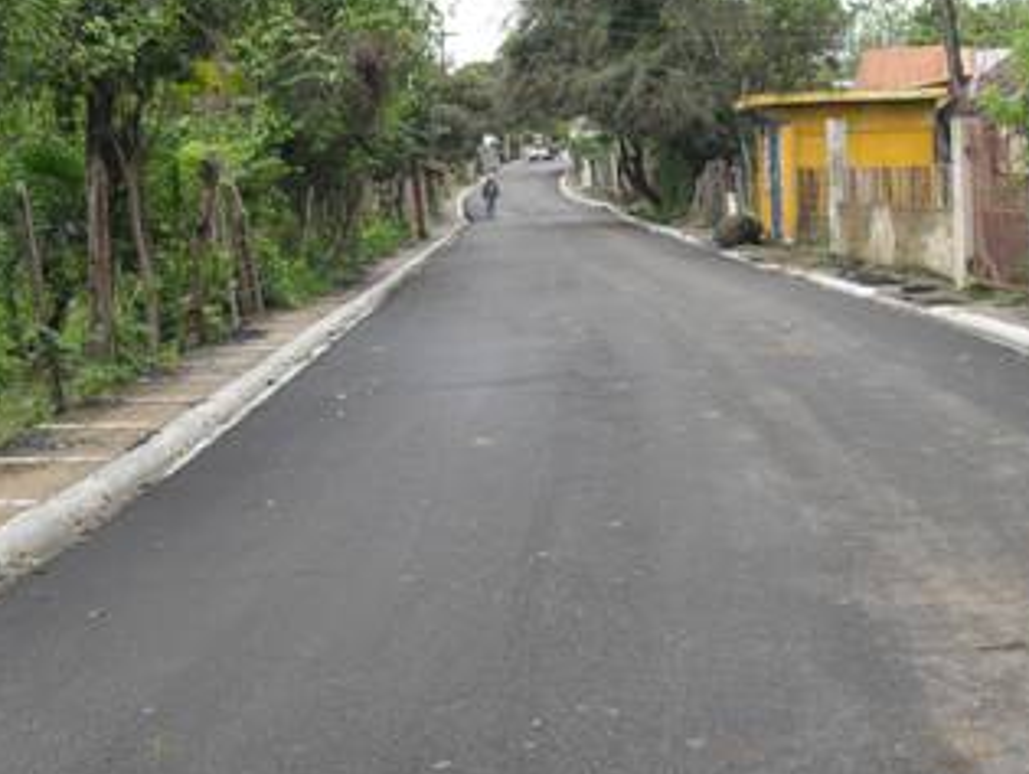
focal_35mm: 71
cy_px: 421
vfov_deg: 20.8
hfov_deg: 27.3
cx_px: 660
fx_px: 2113
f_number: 3.3
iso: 100
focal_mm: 8.8
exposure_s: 1/350
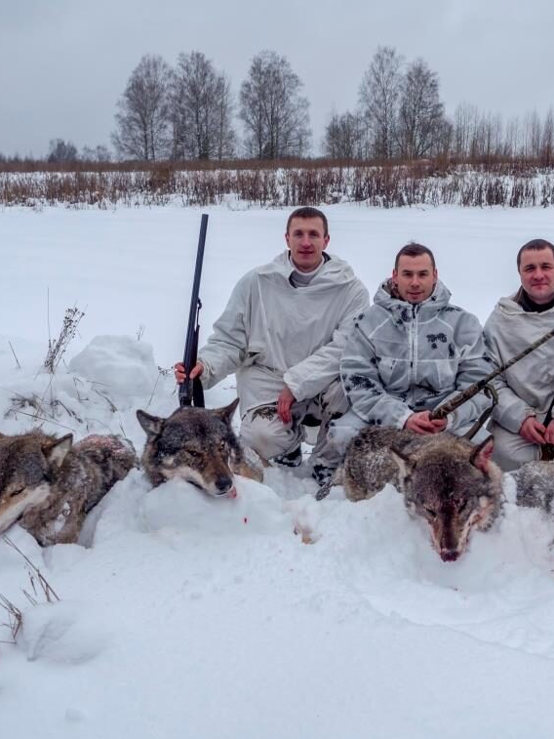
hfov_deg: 30.9
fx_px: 981
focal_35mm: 46
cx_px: 423
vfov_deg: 41.2
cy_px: 374
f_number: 3.5
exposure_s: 1/160
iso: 200
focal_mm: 17
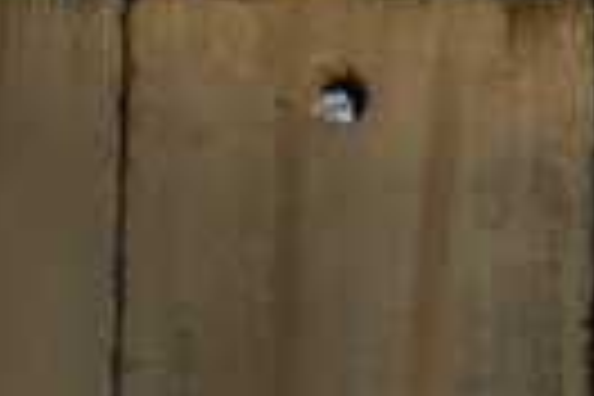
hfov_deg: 5.0
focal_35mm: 387
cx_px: 1858
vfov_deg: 3.5
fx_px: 6385
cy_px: 828
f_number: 1.4
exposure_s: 1/4000
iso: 100
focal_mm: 50
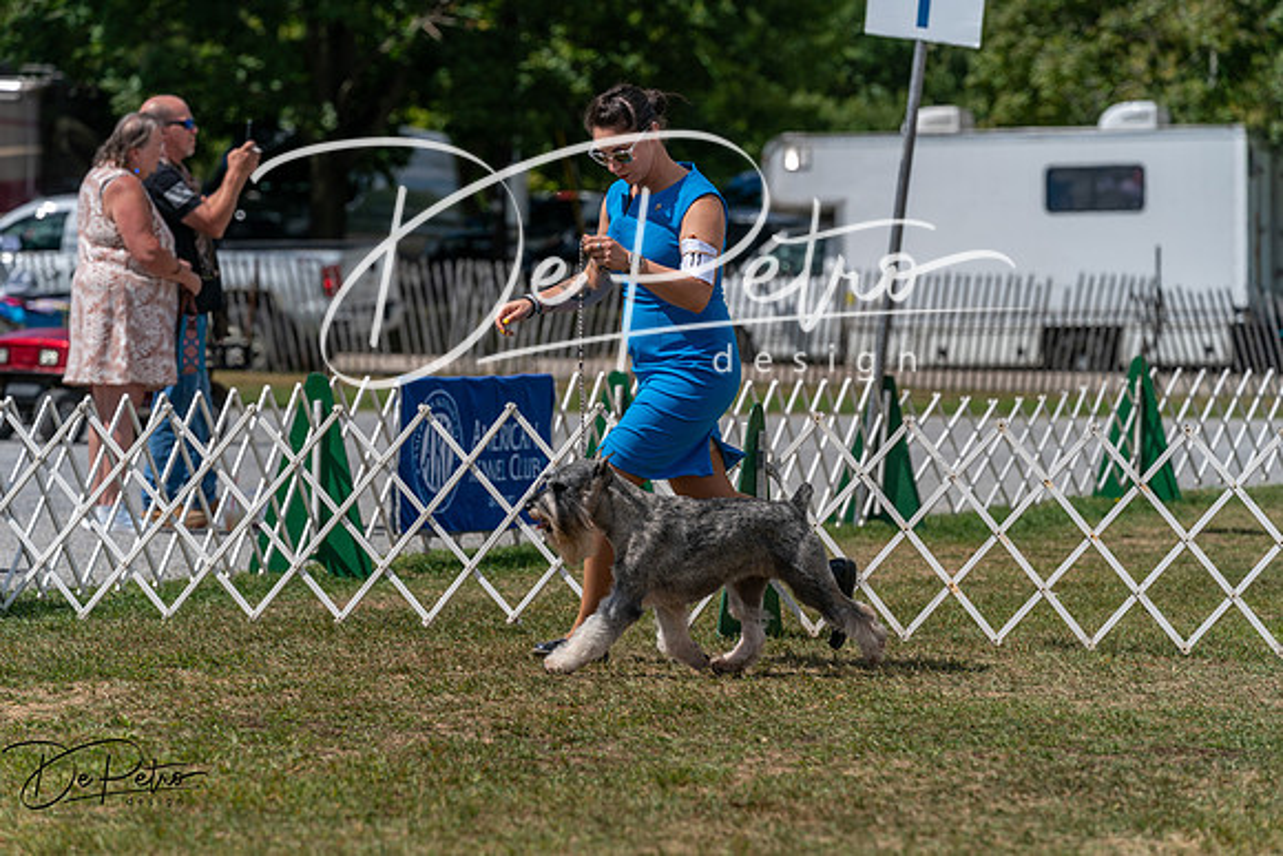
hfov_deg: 11.5
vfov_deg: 7.7
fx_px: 6381
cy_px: 428
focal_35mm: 179
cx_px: 642
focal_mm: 179
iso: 125
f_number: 5
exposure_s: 1/2000
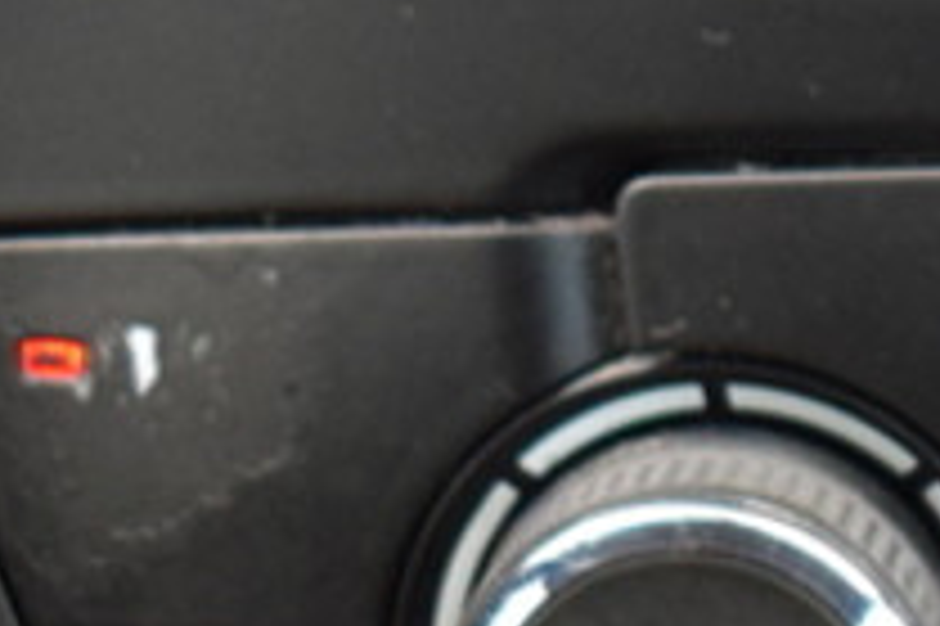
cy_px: -574
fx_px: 7601
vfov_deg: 4.6
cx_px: 1763
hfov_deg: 6.9
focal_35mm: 291
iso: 900
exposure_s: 1/60
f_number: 4.2
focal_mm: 29
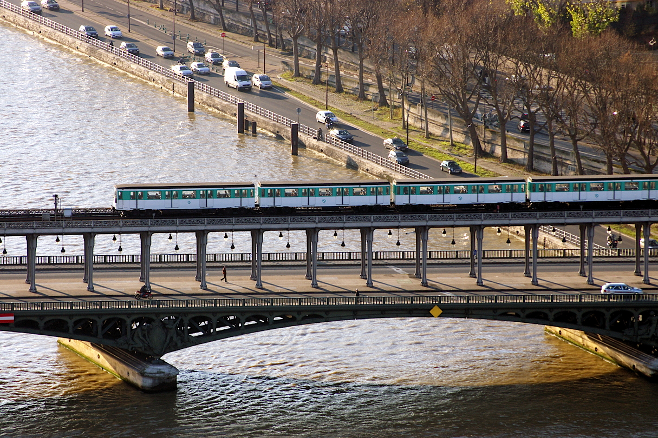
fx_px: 5483
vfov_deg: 4.6
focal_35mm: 300
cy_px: 219
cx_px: 329
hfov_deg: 6.9
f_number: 9
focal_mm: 200
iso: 200
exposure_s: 1/250
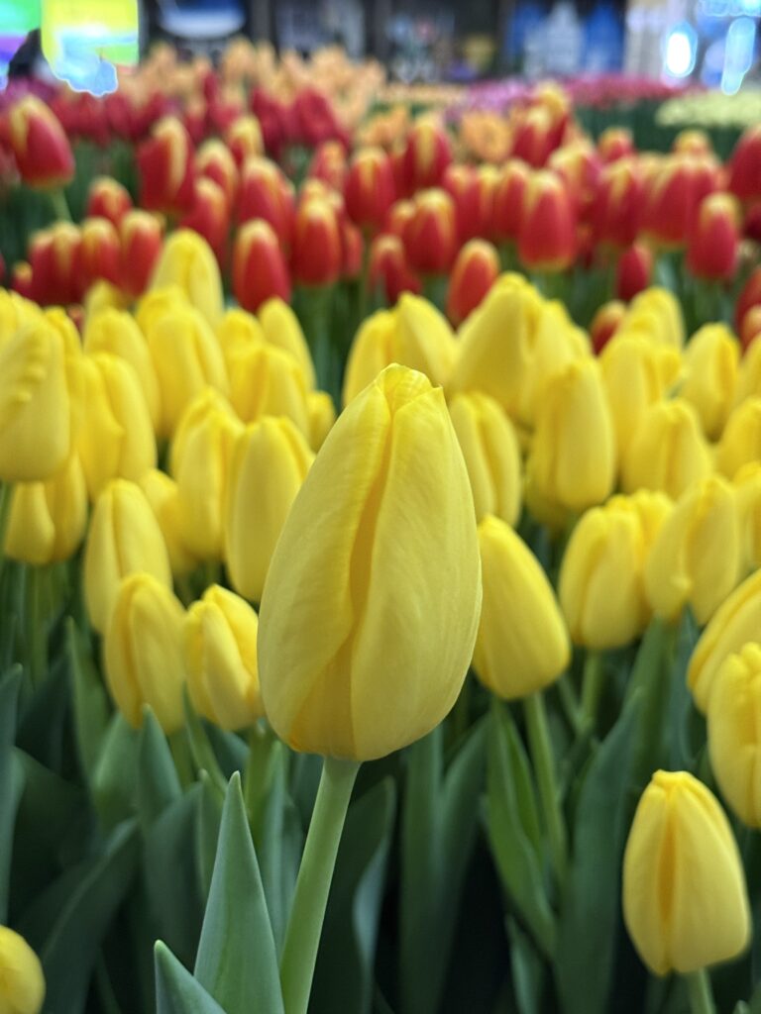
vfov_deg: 39.7
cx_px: 380
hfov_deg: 30.3
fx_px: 1407
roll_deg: -1.9
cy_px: 507
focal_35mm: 48
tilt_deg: -17.0
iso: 250
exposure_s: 1/33
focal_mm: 6.76
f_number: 1.78
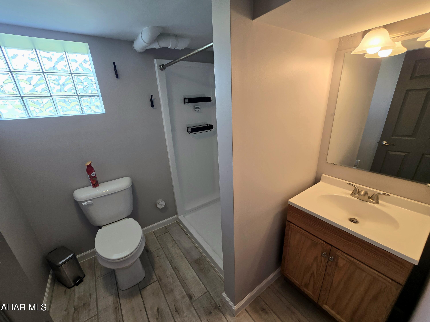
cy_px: 161
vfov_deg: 89.9
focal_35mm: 13
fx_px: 161
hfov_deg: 106.2
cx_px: 215
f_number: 2.2
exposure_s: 1/60.2
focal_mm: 2.2
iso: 64
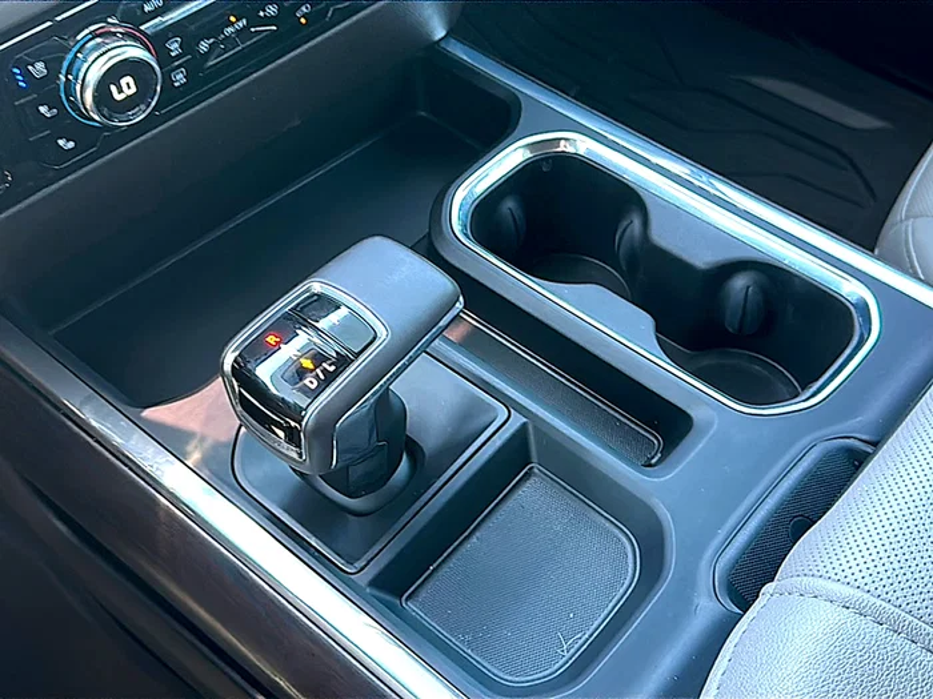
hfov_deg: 50.1
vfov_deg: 38.7
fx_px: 997
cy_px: 350
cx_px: 466
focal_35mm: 37
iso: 160
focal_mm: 6.86
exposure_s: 1/40
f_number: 1.78
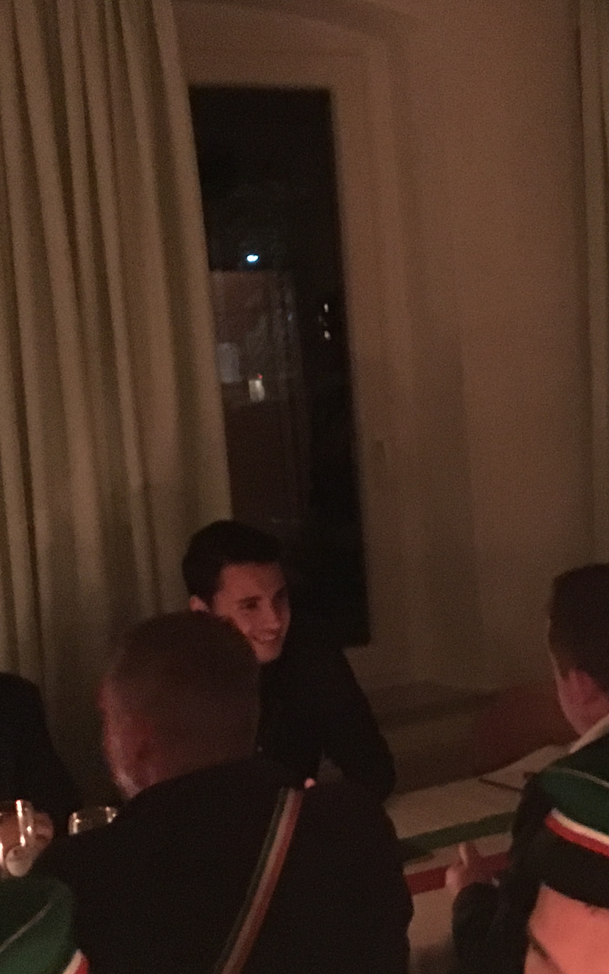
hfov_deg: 19.0
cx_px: 575
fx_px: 1779
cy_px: 543
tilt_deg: -8.5
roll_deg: +2.9
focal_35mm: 67
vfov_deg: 30.6
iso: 1000
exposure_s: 1/17
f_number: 2.2
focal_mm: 4.15
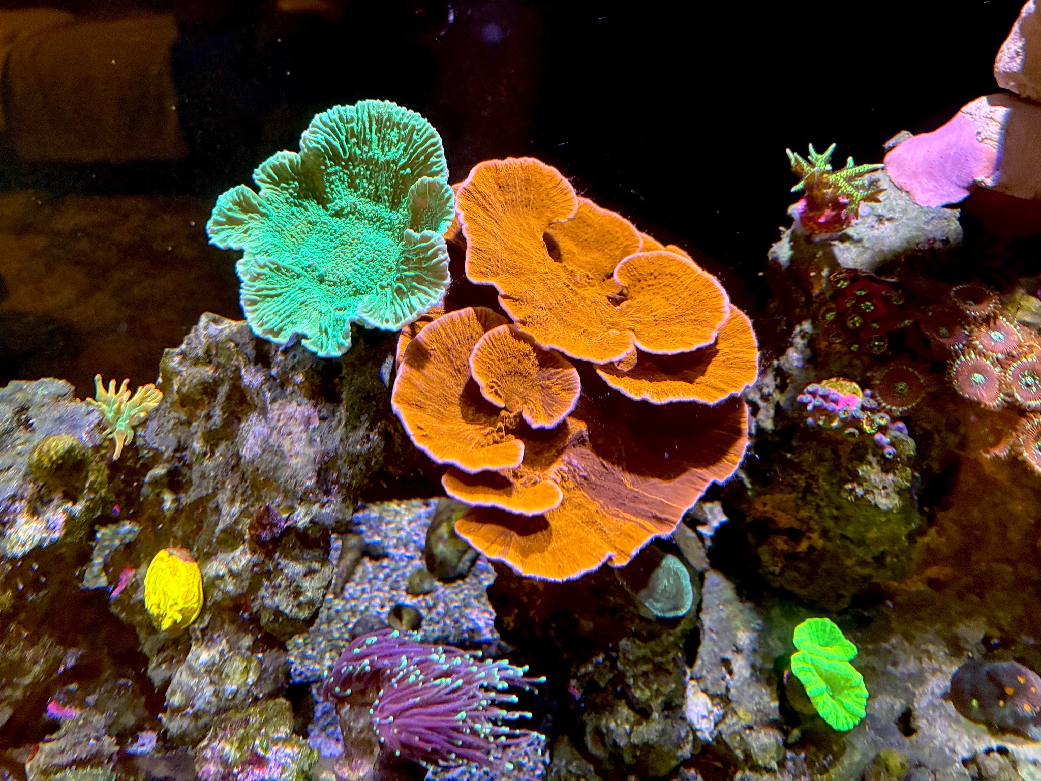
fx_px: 782
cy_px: 390
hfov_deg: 67.3
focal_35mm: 26
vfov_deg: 53.1
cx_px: 520
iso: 500
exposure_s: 1/56
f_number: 1.6
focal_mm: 5.96
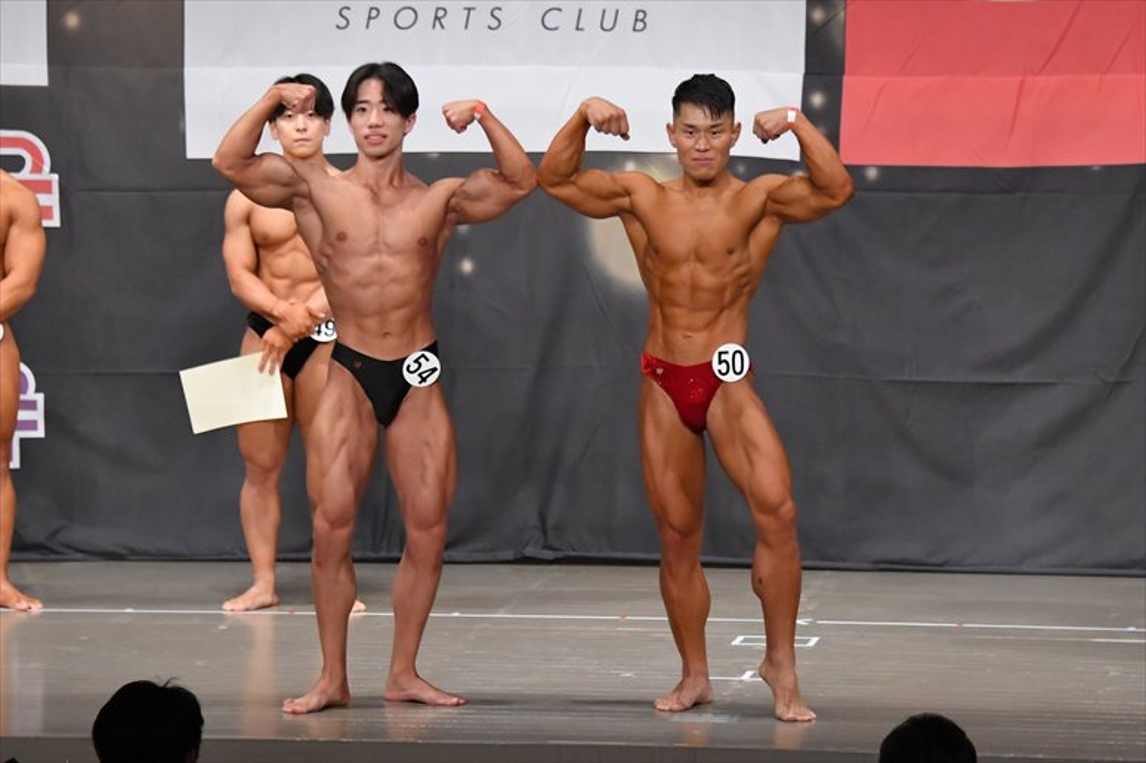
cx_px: 573
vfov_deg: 7.3
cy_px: 382
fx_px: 5950
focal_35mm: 187
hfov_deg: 11.0
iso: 6400
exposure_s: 1/400
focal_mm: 125
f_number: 5.6
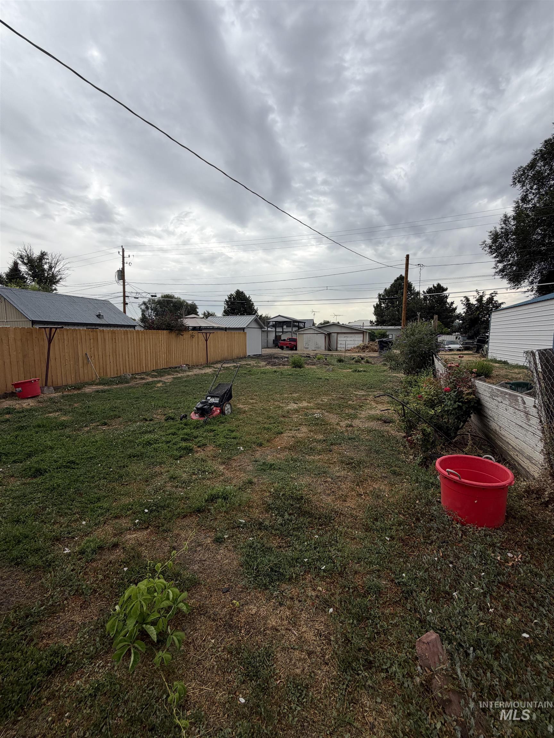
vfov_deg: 102.1
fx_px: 299
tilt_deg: -5.3
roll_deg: +0.6
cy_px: 369
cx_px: 277
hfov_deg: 85.7
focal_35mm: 14
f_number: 2.2
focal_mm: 2.22
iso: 25
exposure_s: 1/770
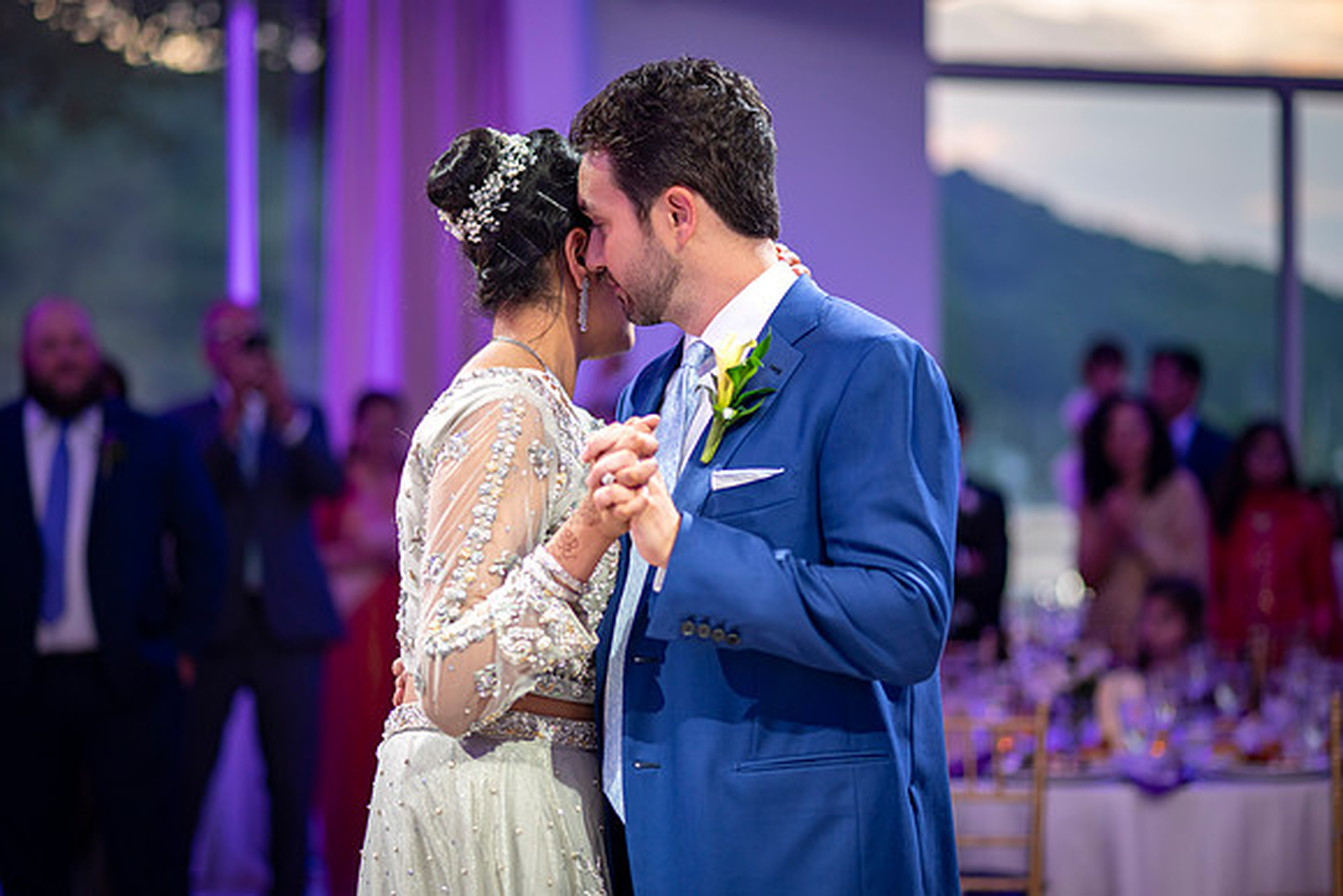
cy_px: 446
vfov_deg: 15.5
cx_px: 667
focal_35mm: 88
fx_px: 3299
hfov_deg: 23.0
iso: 500
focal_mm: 85
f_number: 2
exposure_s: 1/200
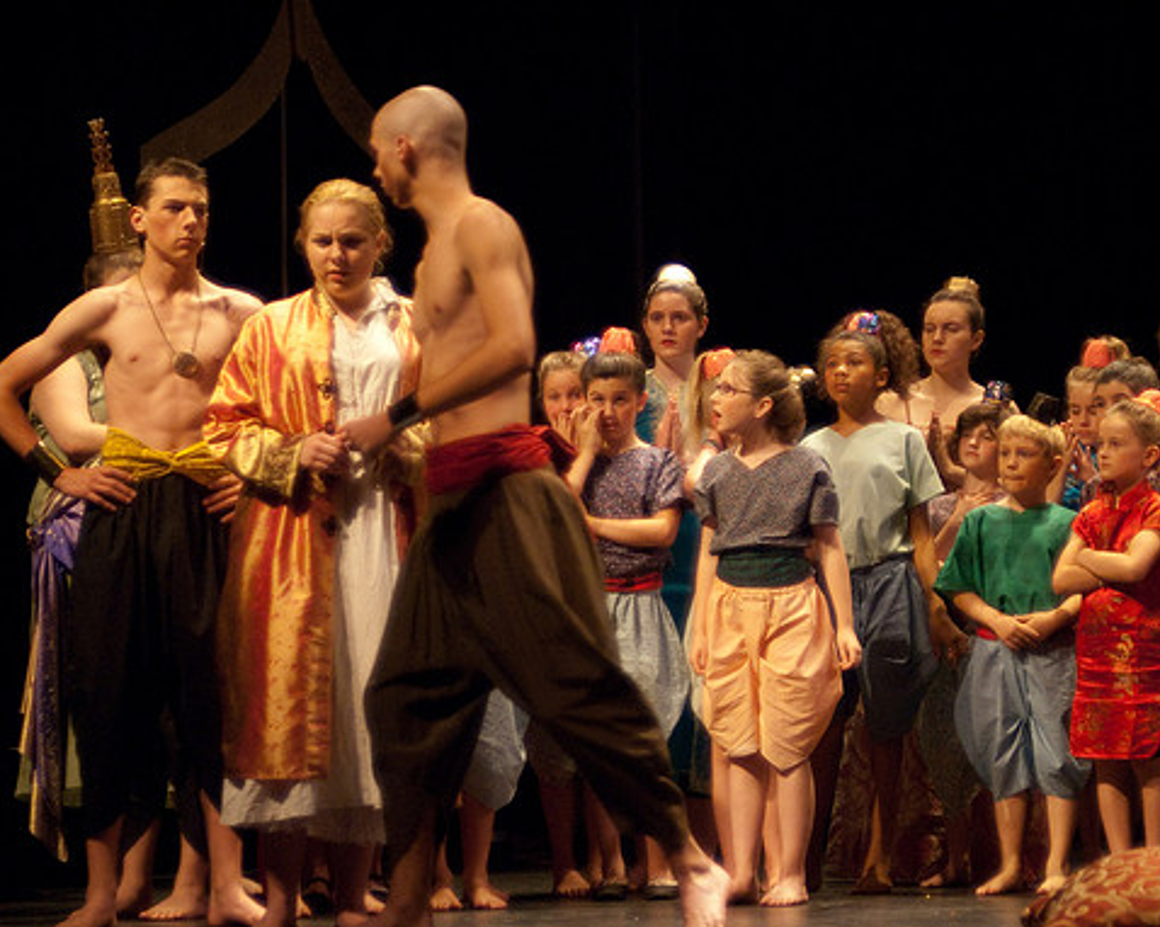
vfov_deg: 14.5
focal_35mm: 106
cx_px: 585
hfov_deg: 18.1
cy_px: 464
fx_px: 3638
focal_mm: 62
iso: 1000
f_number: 2.8
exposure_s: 1/160
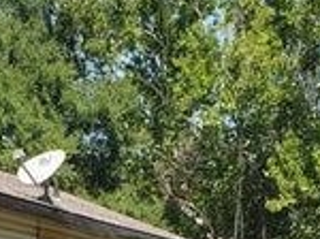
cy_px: 365
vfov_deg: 12.6
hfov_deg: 17.5
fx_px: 1024
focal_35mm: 111
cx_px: 45
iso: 50
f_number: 2.4
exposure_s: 1/728
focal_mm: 4.3
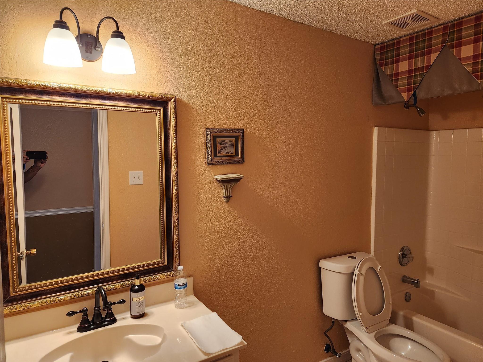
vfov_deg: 58.9
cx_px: 242
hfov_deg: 73.9
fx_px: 321
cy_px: 181
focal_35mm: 23
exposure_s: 1/120
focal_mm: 5.4
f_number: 1.8
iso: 320
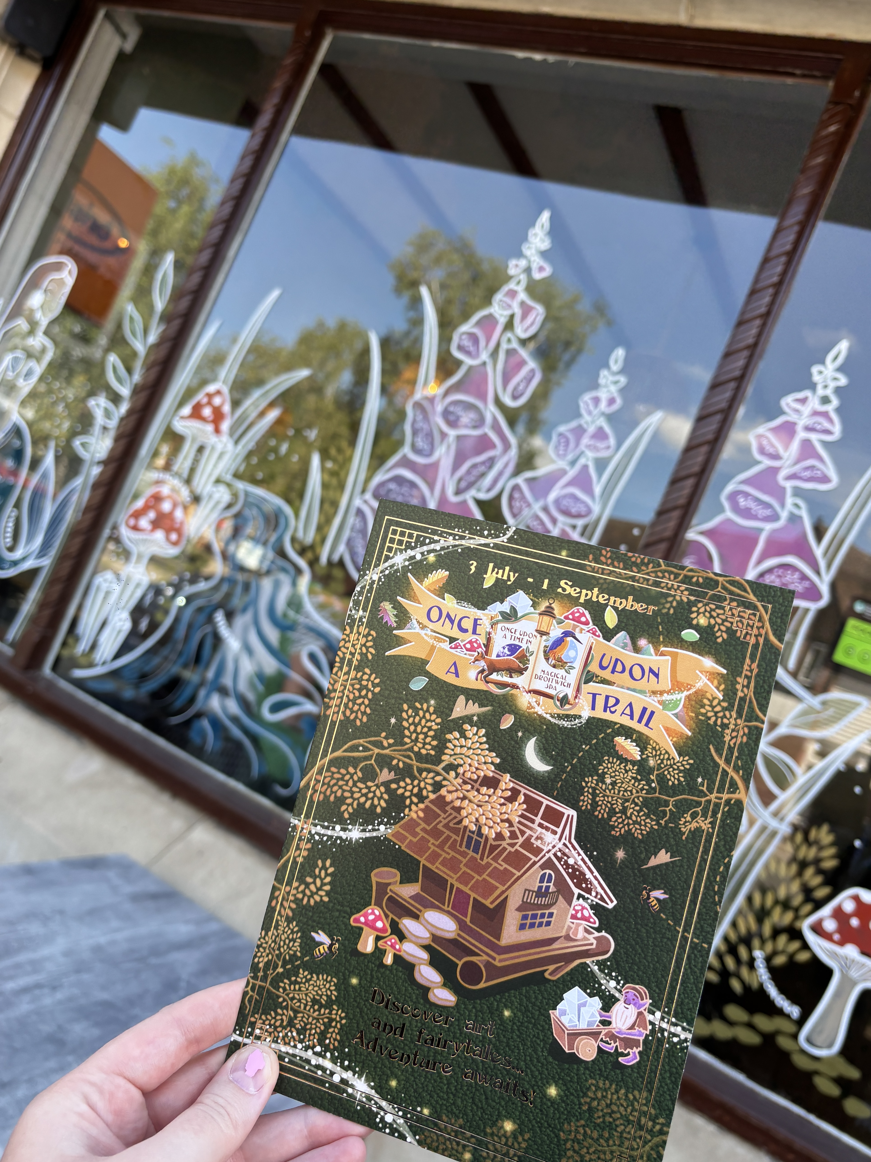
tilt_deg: +3.7
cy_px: 581
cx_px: 436
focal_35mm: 26
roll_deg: -22.6
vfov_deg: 67.3
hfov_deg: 53.1
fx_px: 872
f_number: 1.6
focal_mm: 5.96
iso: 50
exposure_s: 1/326
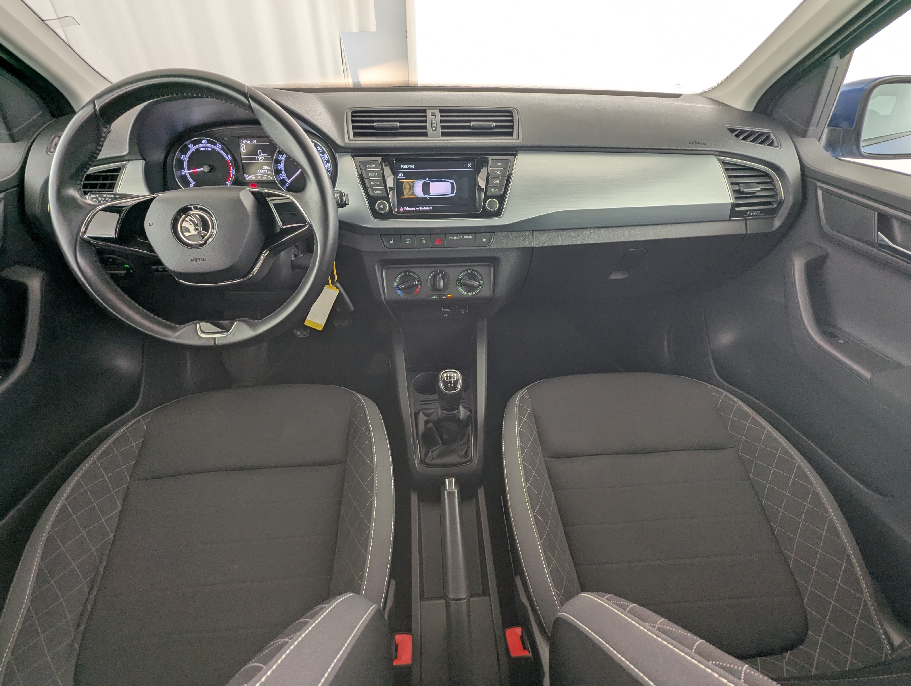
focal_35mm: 16
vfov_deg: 78.2
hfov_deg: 94.4
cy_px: 343
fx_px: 422
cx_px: 456
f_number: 2.2
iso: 52
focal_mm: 2.35
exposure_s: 1/33
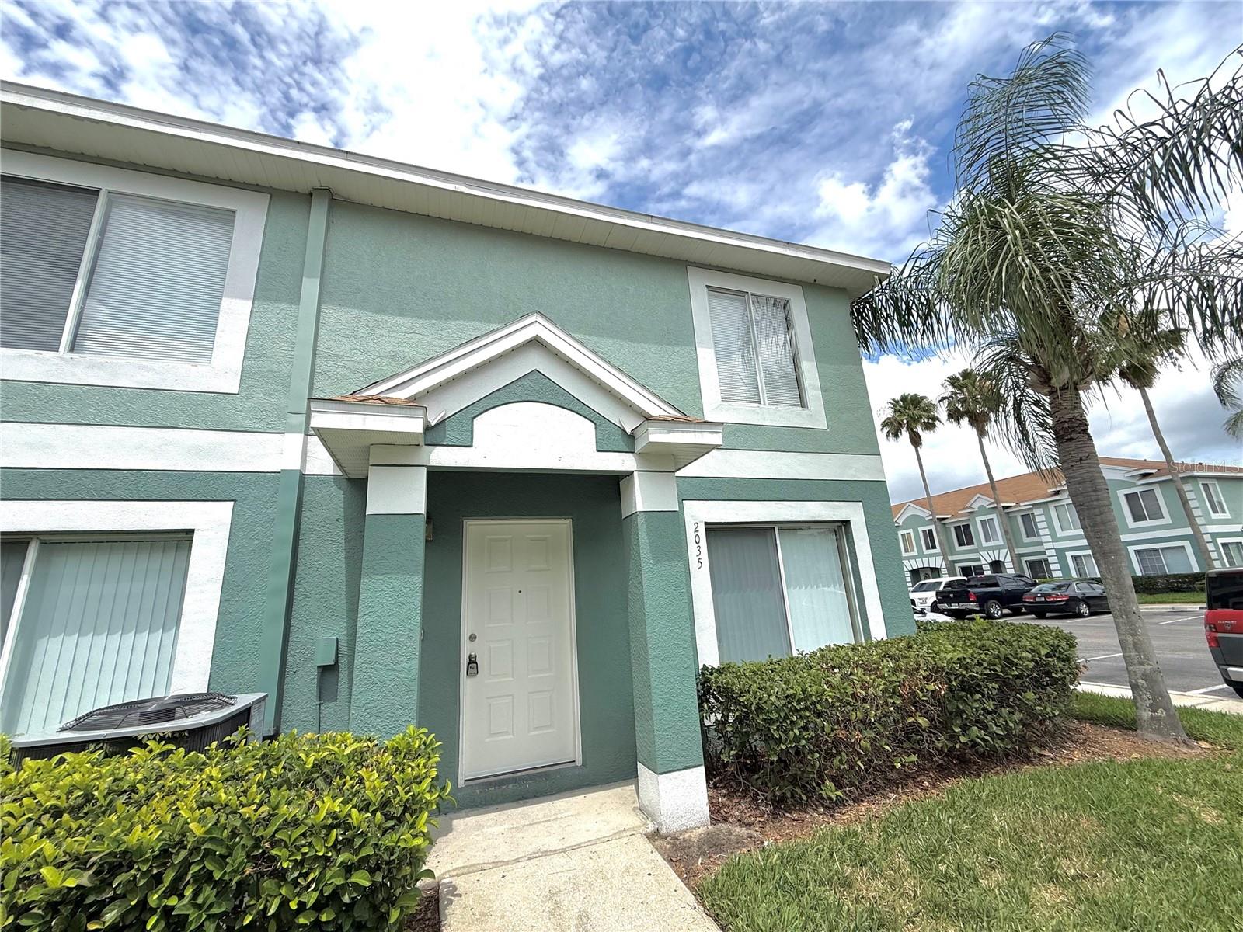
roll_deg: +4.3
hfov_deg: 102.1
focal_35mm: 14
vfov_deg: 85.7
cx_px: 622
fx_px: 503
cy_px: 466
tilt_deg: +16.1
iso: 50
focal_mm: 2.22
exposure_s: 1/2717
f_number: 2.2
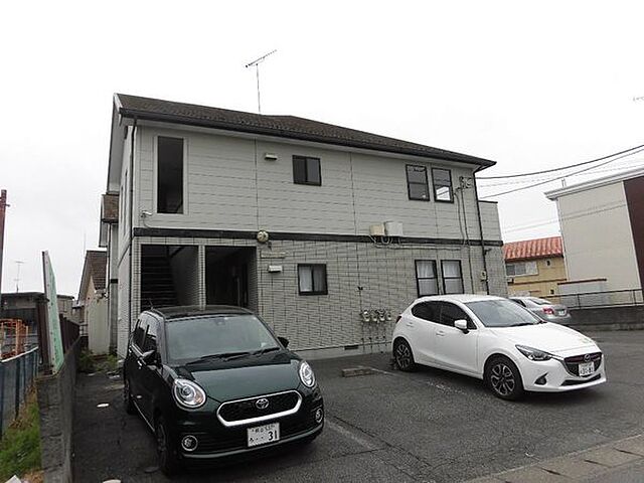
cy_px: 242
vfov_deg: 56.8
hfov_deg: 71.6
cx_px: 322
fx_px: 446
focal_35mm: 24
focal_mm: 4.3
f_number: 3.1
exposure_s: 1/500
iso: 100
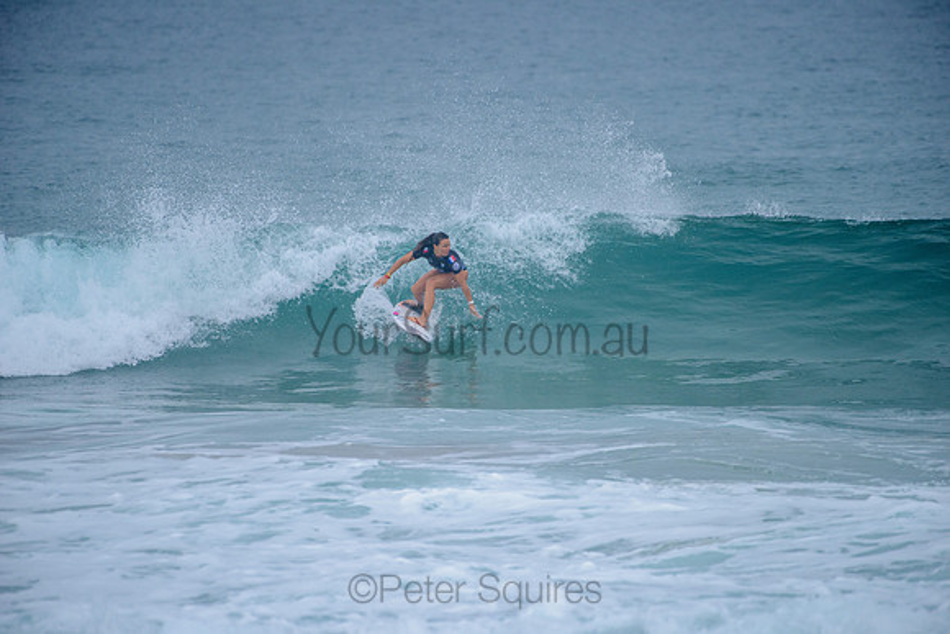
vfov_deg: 2.8
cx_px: 475
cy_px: 317
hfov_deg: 4.1
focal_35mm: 500
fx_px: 13197
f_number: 5.6
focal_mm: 500
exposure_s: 1/2000
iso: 640
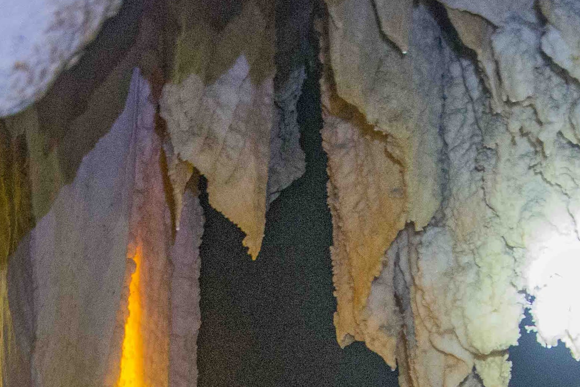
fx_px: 1611
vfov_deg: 12.9
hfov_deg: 20.4
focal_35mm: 100
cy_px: 595
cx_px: 263
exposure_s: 1/15
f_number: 3.8
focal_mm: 21
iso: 3200
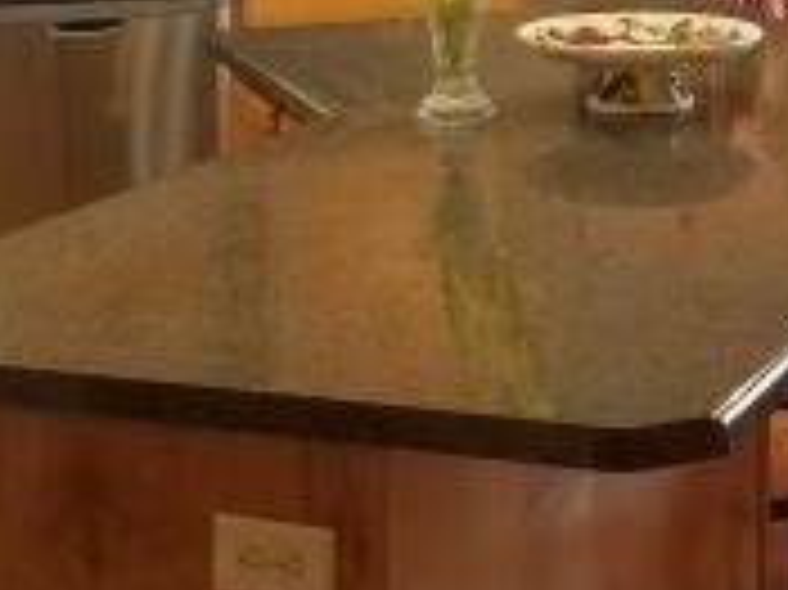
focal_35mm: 95
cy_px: -86
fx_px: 2161
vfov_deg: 15.1
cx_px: 779
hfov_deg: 20.1
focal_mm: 4.2
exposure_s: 1/60
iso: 160
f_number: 1.7
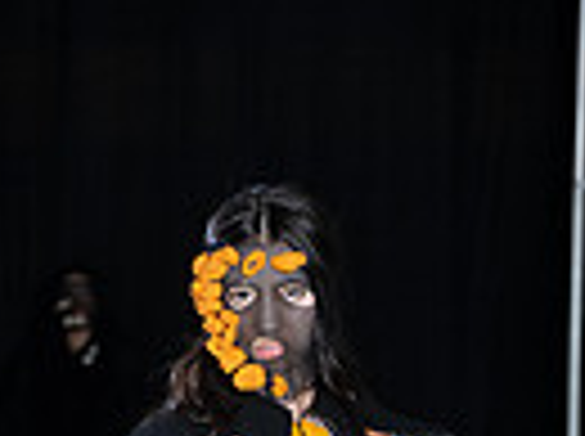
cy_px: 989
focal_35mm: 350
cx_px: 279
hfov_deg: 5.7
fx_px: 5904
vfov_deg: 4.2
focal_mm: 105
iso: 1250
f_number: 5.6
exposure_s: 1/160
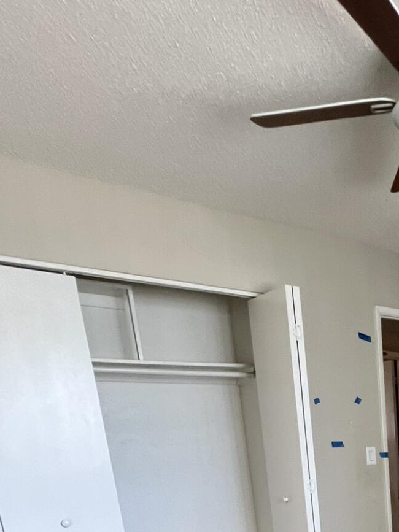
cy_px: 555
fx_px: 461
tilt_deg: -15.4
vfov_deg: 47.4
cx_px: 446
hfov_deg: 38.2
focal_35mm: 30
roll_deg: +0.6
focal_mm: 1.57
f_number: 1.8
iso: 320
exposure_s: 1/60
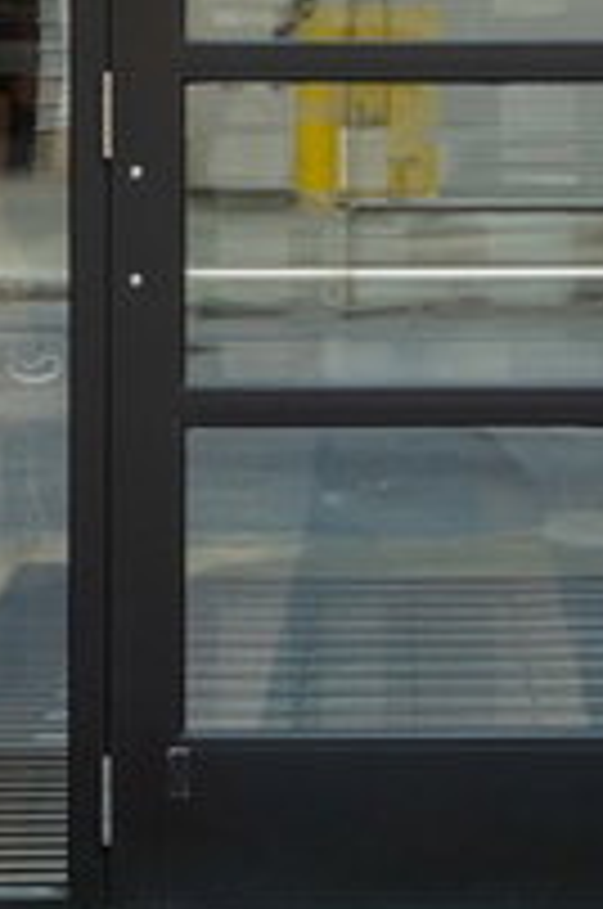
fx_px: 4185
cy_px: -1044
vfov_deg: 11.0
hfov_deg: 8.2
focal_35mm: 166
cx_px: 423
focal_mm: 31
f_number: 8
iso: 320
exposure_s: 1/40
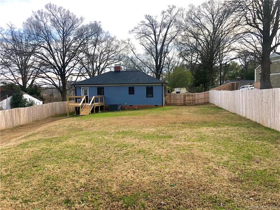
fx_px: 226
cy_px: 105
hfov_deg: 63.4
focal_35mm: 28
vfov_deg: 49.7
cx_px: 140
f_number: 1.8
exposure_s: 1/539
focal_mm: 4
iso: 20
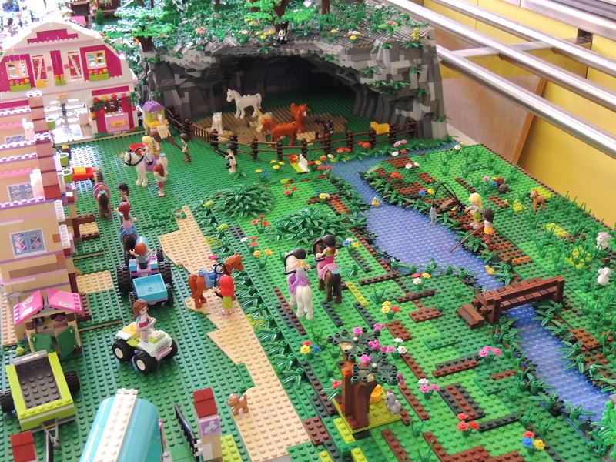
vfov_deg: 33.6
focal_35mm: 43
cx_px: 308
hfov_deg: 43.9
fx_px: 765
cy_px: 231
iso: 500
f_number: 3.4
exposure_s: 1/13
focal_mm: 7.6
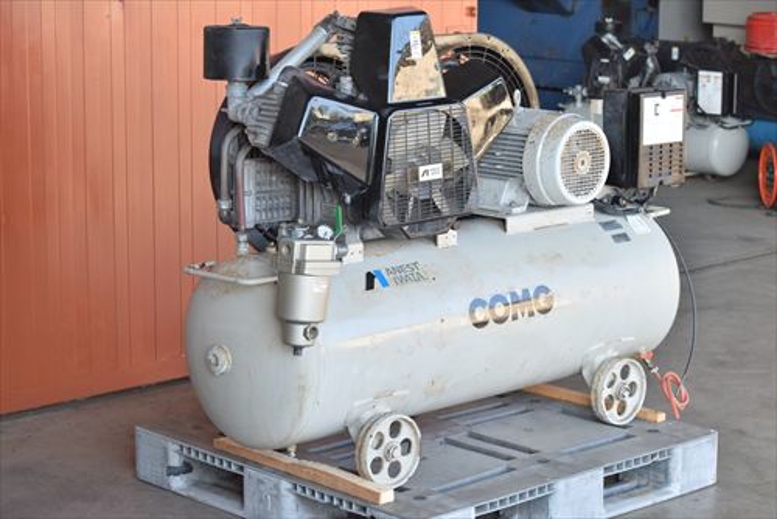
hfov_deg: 24.6
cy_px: 260
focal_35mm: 82
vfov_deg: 16.6
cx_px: 388
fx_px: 1782
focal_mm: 55
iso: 1250
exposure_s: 1/400
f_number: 6.3
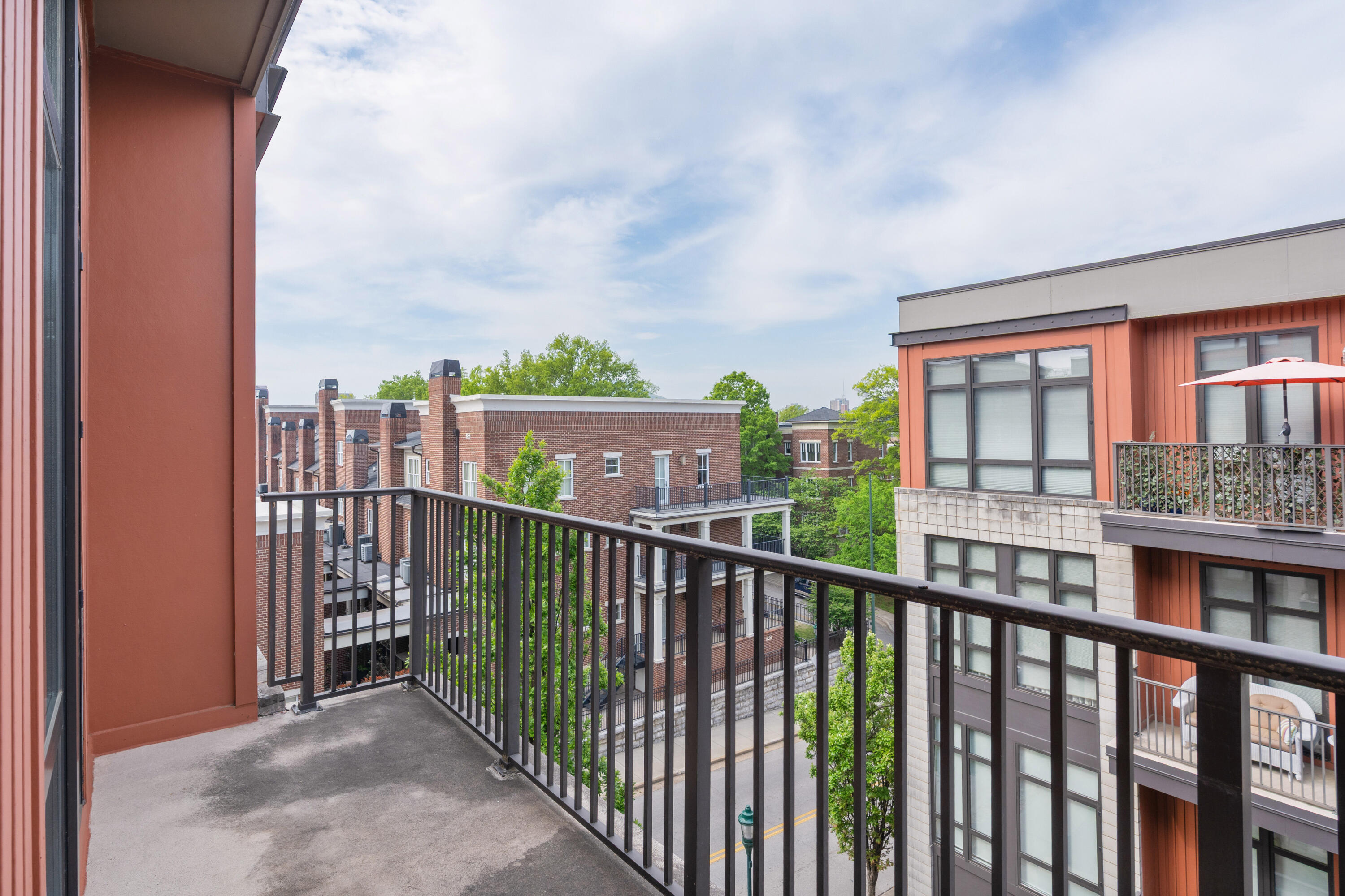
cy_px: 448
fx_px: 635
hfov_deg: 93.3
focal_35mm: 17
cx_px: 672
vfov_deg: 70.4
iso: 320
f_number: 7.1
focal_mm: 17
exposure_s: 1/250
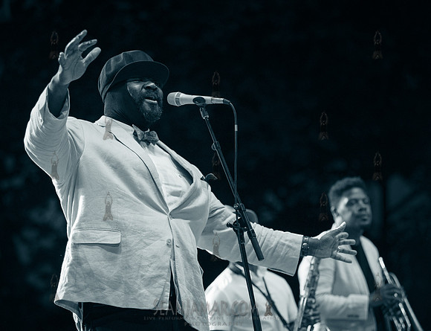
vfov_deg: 11.8
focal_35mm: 128
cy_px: 184
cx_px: 157
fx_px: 1602
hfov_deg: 15.3
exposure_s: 1/500
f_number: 3.2
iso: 2000
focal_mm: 105
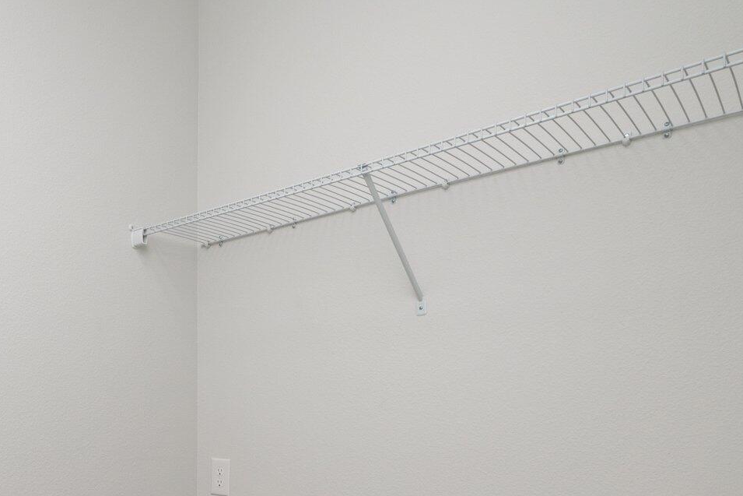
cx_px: 107
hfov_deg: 55.6
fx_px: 619
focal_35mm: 30
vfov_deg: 40.5
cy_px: 441
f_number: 9
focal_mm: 14
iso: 320
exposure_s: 1/60
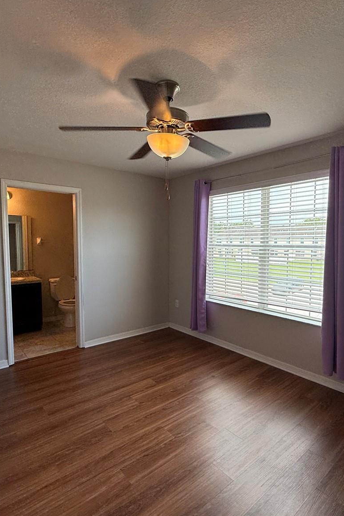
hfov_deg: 61.6
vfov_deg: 84.0
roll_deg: -0.5
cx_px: 199
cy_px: 261
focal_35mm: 20
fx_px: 287
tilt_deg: -3.8
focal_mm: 2.22
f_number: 2.2
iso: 50
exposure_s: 1/141
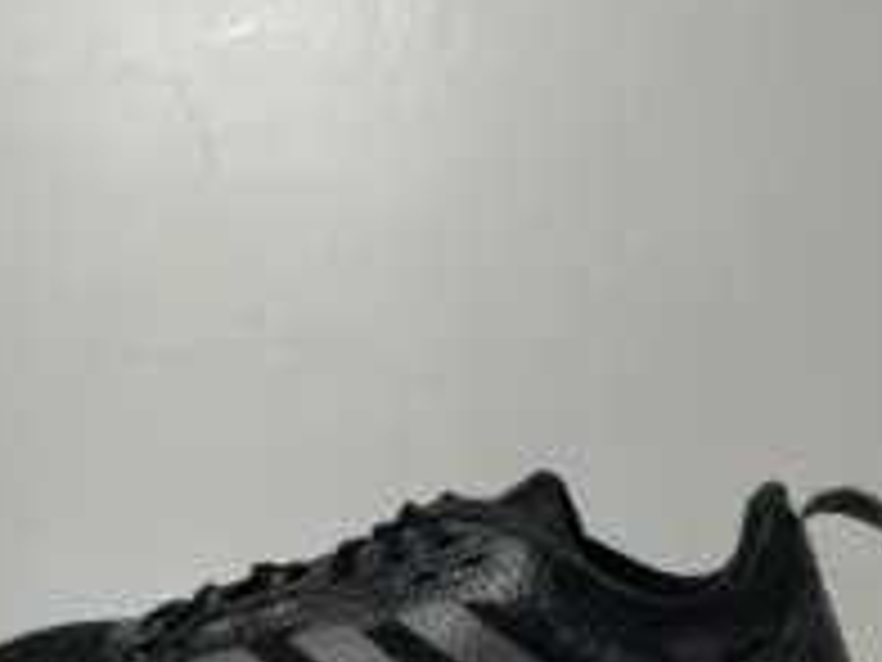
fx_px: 1350
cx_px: 400
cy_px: 482
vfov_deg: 27.2
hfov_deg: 36.1
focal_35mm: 53
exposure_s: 1/146
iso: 32
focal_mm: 4.2
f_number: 1.6
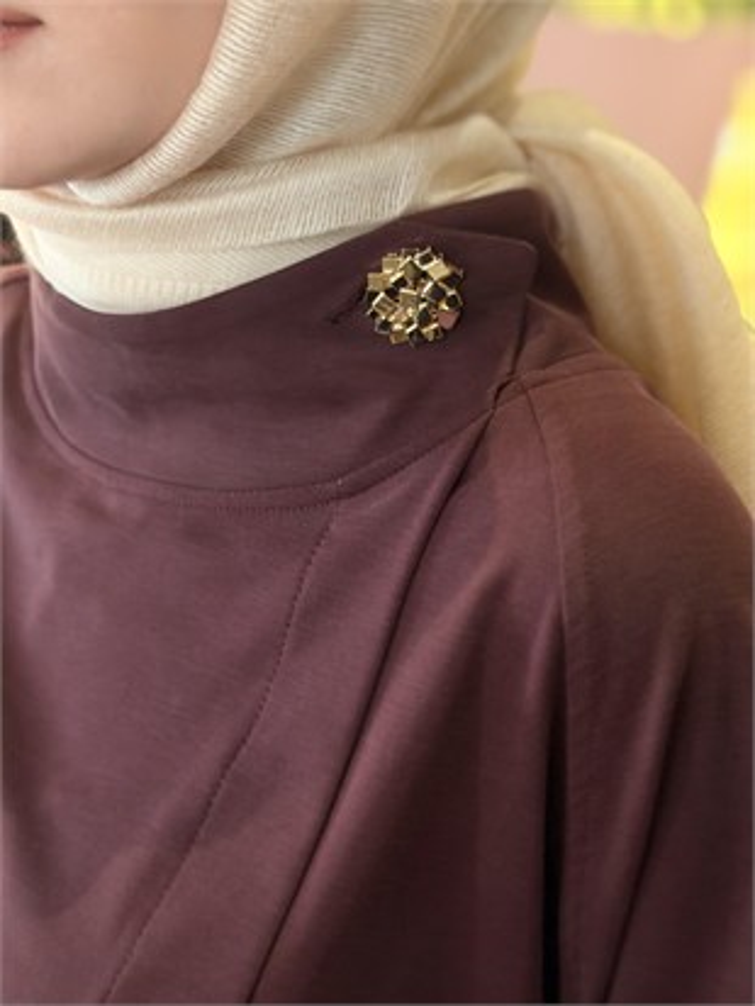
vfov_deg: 39.6
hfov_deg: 30.3
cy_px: 503
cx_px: 378
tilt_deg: -22.0
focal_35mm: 48
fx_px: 1395
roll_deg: +0.2
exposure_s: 1/33
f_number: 1.78
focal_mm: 6.76
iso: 400
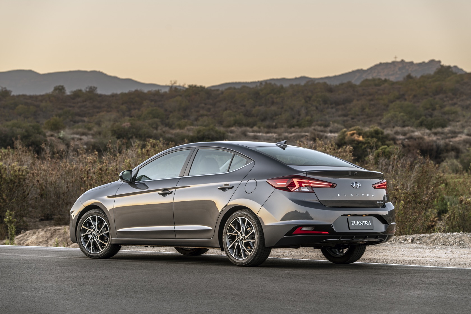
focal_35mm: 100
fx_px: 1308
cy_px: 157
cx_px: 236
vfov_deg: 13.7
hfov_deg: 20.4
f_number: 5
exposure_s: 1/6
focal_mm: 100
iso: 64
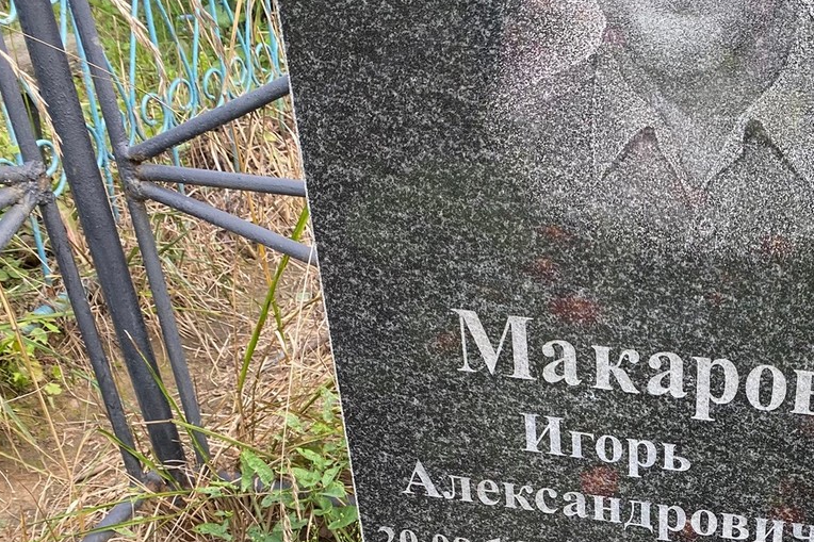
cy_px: 498
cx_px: 699
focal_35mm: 51
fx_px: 1153
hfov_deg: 36.9
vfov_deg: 25.6
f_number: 1.8
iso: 32
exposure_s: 1/173
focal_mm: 4.25
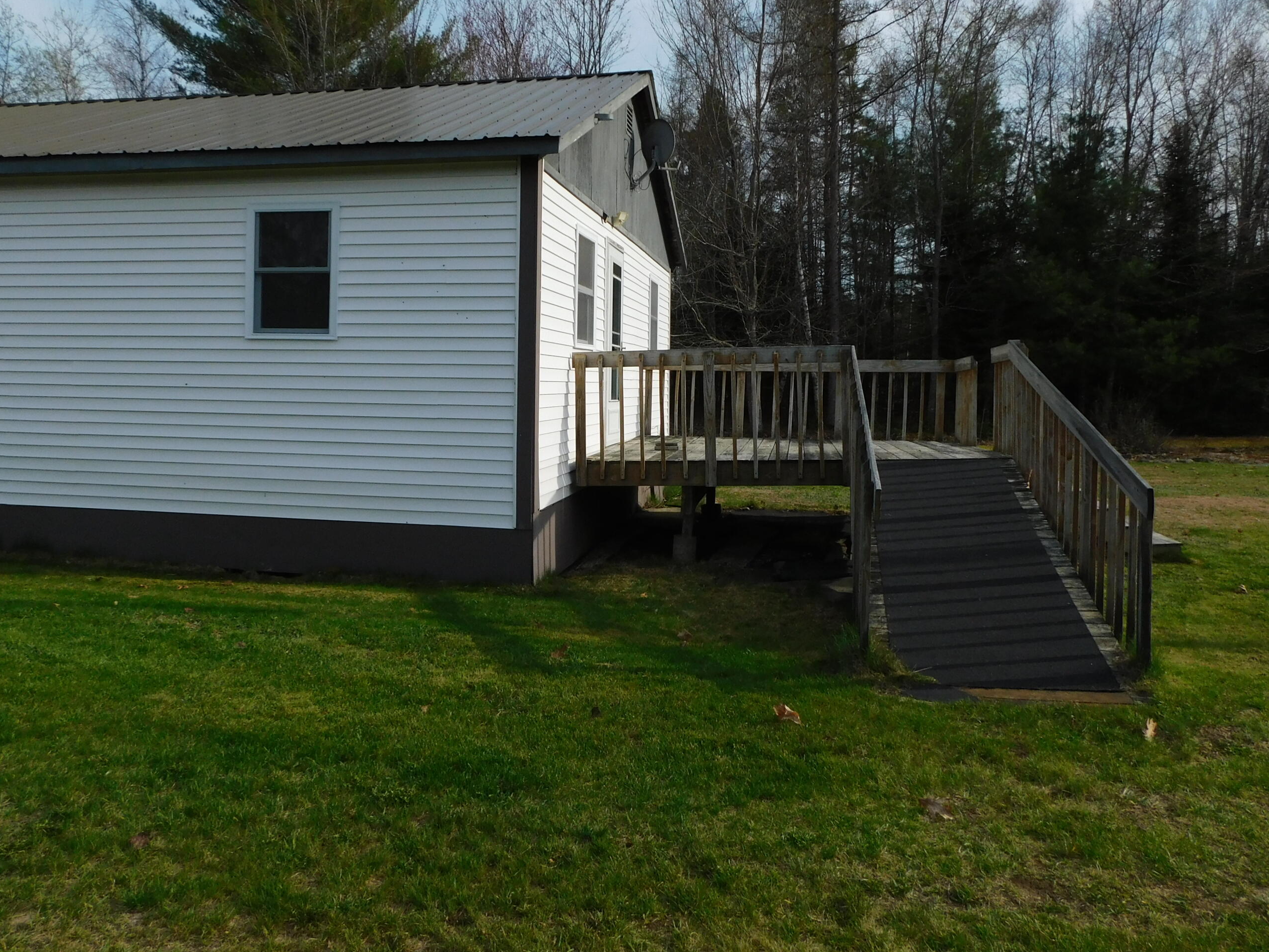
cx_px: 606
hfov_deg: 65.3
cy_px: 411
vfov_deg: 51.2
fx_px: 990
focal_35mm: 27
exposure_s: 1/500
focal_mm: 4
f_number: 6
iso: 125
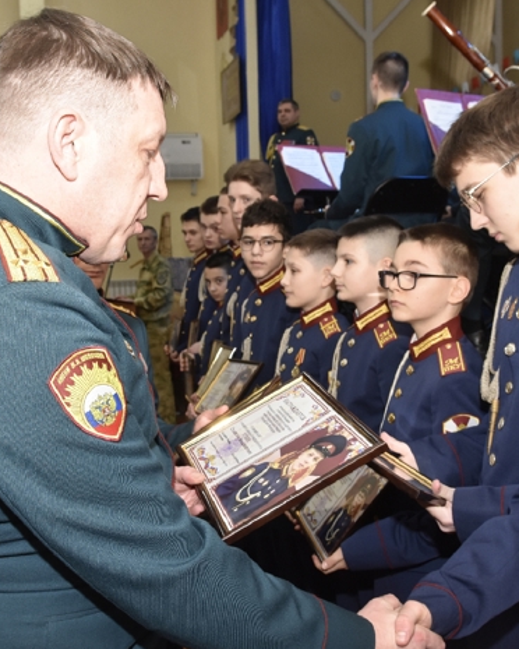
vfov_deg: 37.3
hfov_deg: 30.2
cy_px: 310
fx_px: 960
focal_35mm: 50
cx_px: 276
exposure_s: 1/60
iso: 800
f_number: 7.1
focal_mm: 22
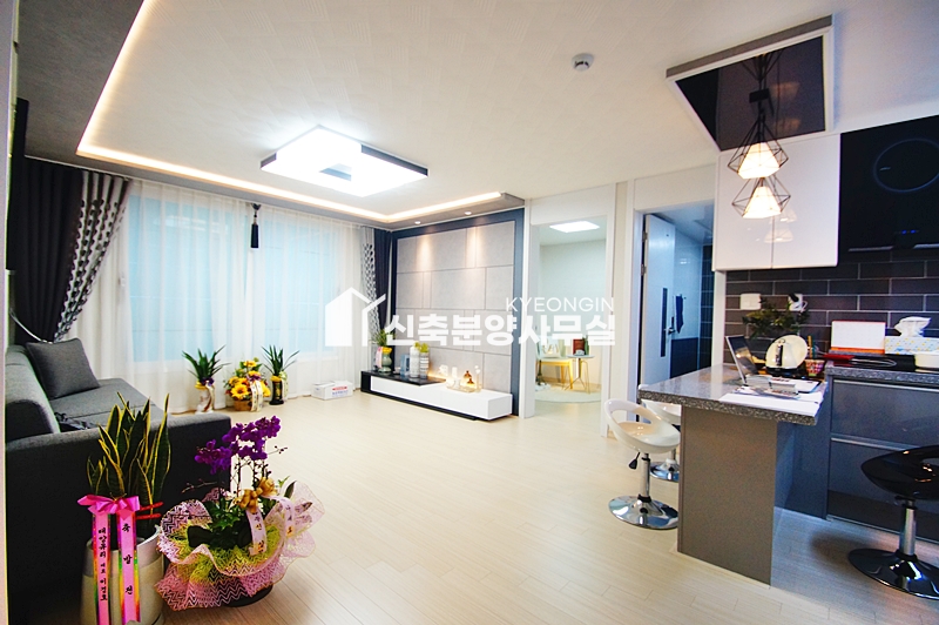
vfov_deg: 77.2
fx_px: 391
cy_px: 312
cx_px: 470
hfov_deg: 100.4
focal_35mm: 15
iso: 800
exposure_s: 1/125
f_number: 3.5
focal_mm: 10
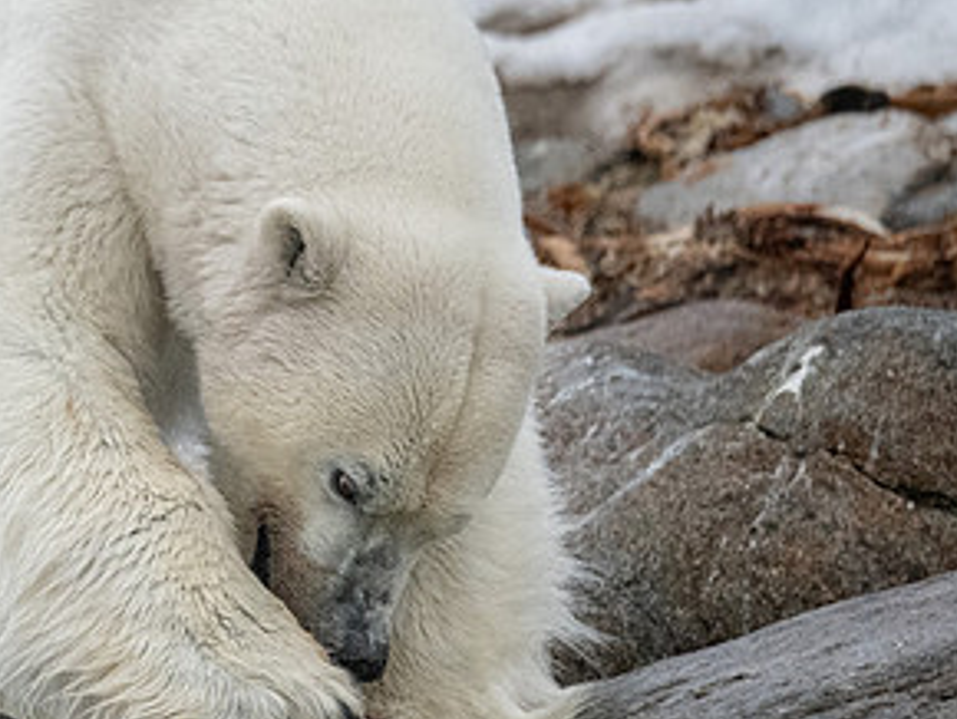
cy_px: 86
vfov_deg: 1.1
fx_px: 38958
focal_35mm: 1408
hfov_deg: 1.4
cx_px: 92
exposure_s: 1/4000
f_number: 6.3
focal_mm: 460
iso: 3200
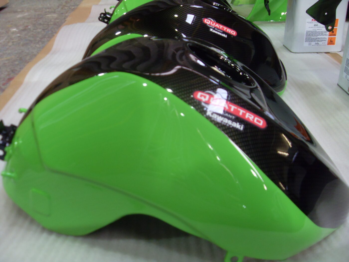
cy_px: 131
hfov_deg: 52.6
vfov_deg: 40.7
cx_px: 174
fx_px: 353
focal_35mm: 35
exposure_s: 1/30
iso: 200
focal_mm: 6.3
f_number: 2.8
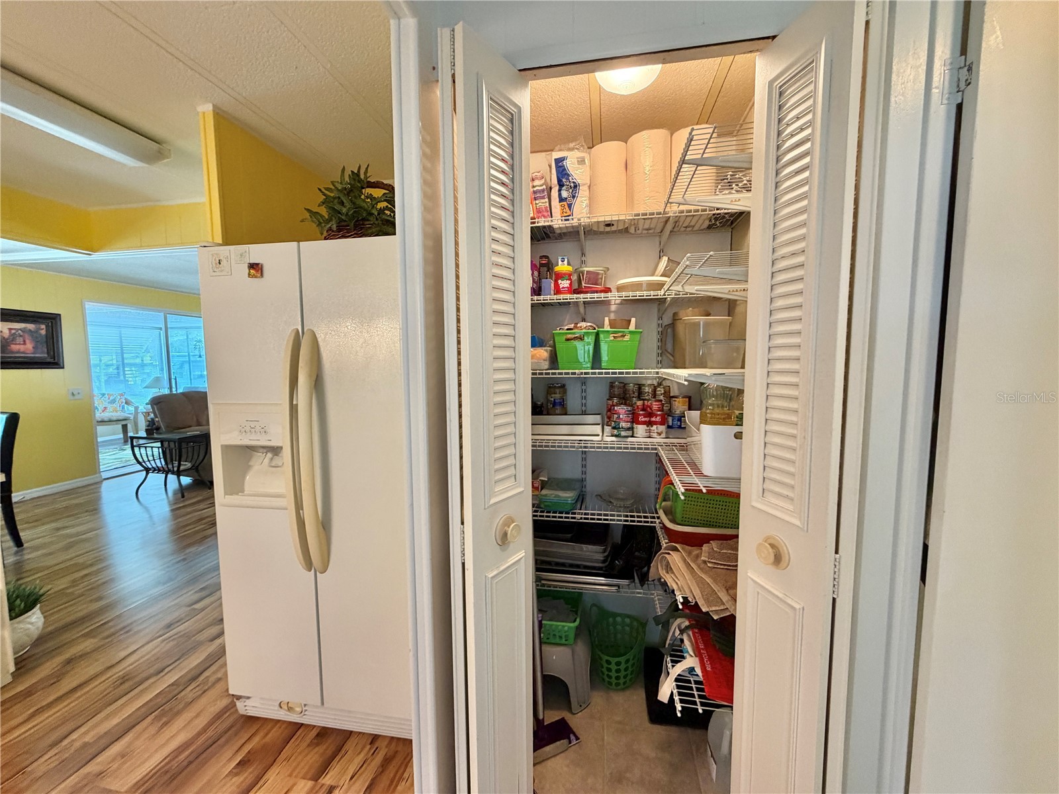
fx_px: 428
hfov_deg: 102.1
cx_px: 530
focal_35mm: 14
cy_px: 397
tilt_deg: -4.8
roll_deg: +0.5
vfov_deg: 85.7
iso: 250
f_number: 2.2
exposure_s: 1/60
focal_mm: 2.22
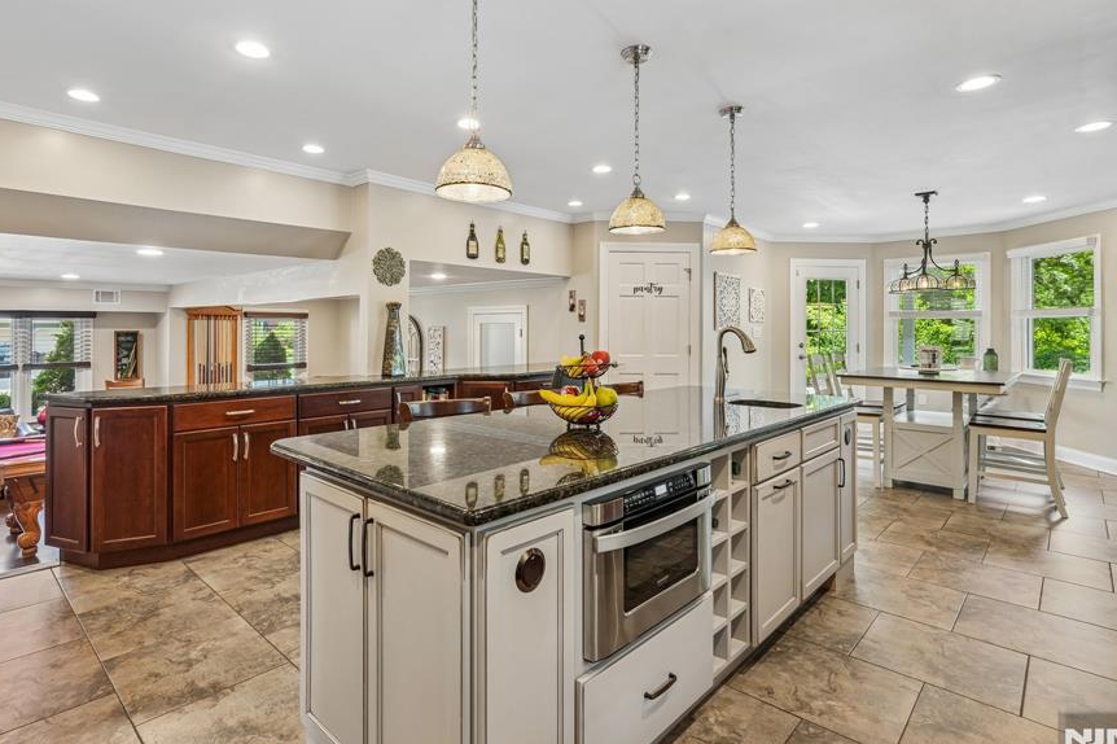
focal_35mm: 19
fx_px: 589
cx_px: 526
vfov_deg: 64.3
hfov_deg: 86.8
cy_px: 327
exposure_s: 1/5
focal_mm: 16
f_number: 9
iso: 400
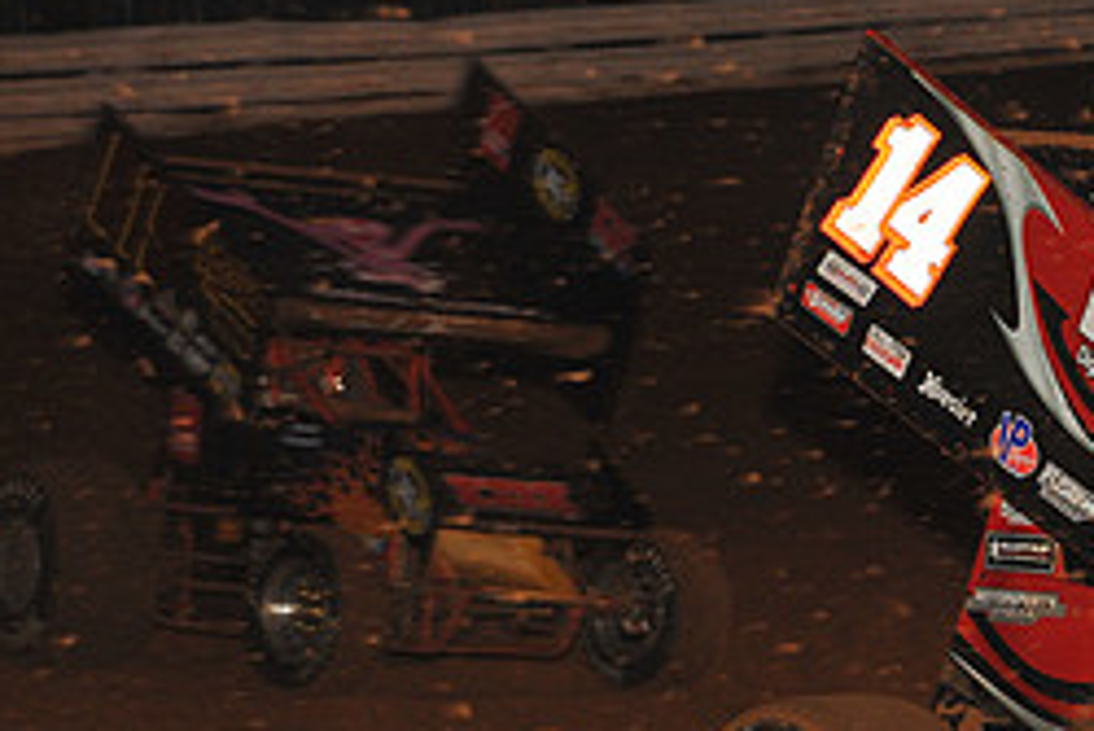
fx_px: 10216
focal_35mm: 336
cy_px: 608
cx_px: 1260
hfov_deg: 6.1
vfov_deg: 4.1
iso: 1250
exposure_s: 1/320
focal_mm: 145
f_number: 7.1
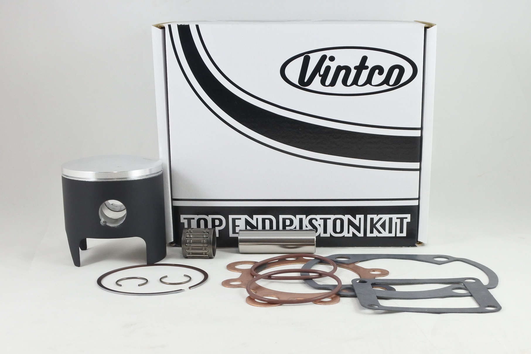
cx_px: 266
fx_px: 575
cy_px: 177
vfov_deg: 34.2
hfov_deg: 49.5
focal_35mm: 39
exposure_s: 1/125
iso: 560
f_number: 4.2
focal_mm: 14.7
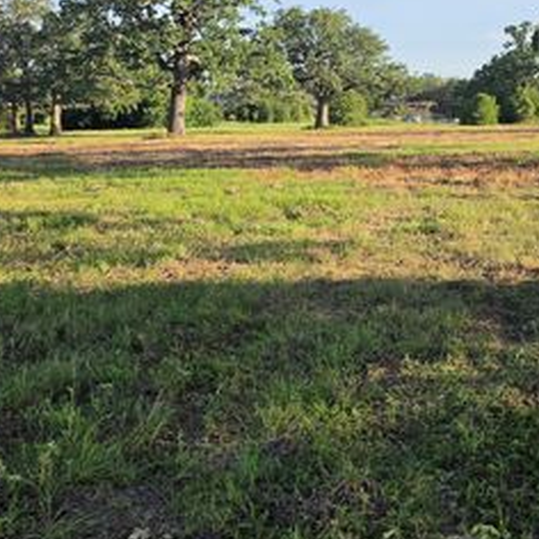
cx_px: 427
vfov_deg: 38.3
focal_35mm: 43
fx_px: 758
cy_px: 140
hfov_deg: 37.8
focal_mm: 6.5
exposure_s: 1/2929
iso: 64
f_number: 1.4
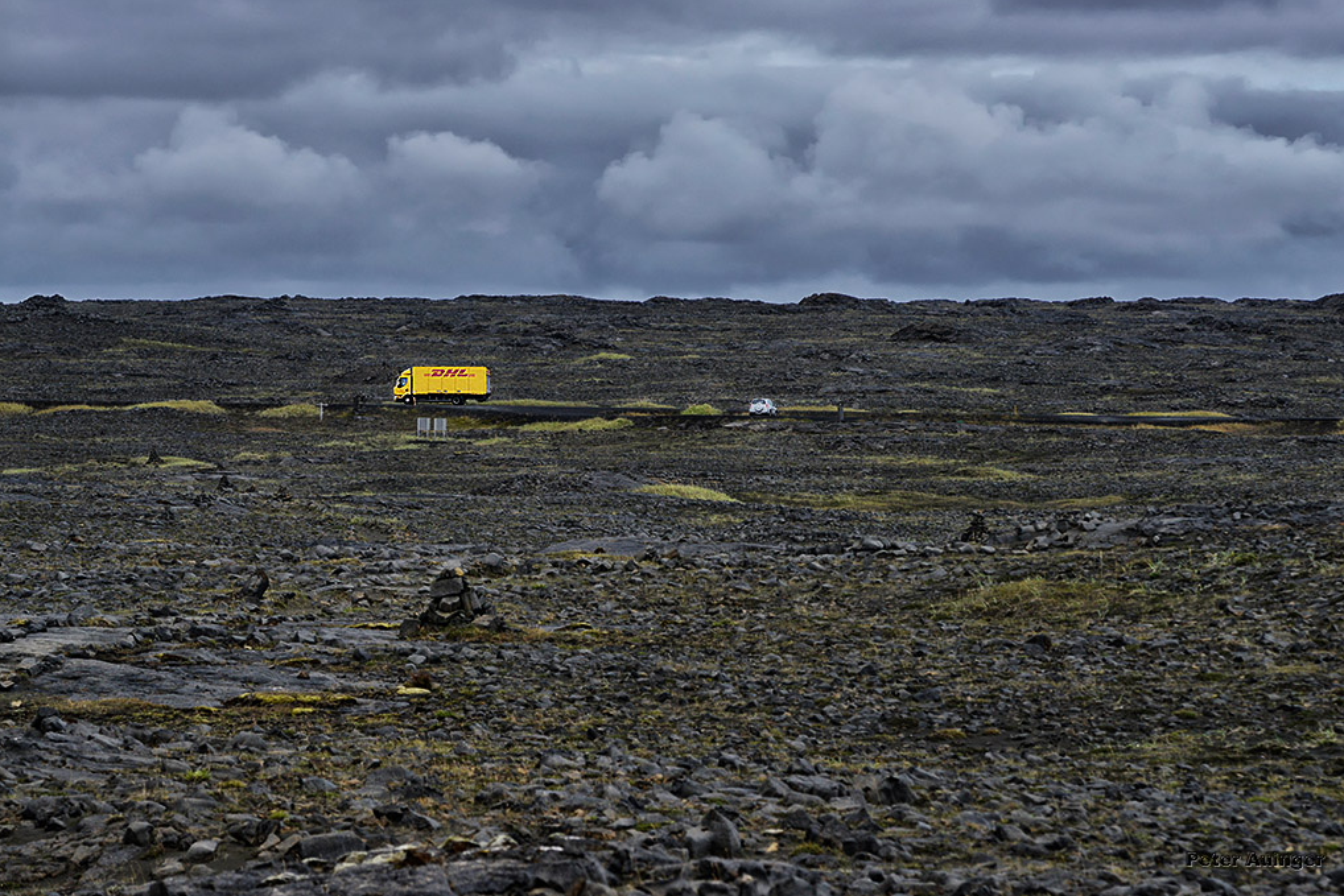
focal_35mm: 176
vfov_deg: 7.8
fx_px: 6571
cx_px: 672
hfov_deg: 11.7
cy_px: 448
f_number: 8
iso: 400
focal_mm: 175
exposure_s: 1/640
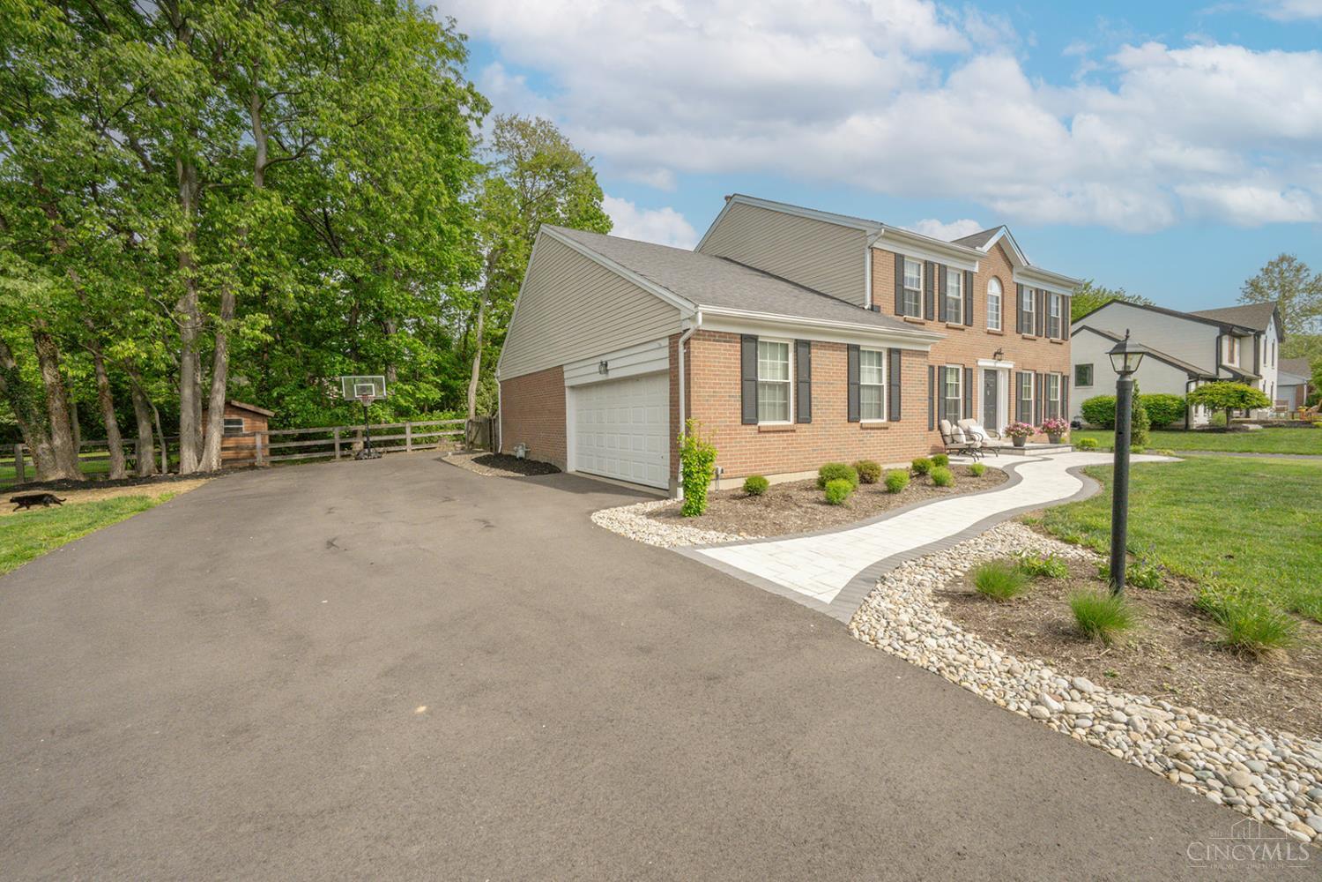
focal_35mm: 14
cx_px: 661
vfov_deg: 81.2
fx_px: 514
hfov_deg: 104.3
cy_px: 441
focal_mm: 14
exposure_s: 1/1600
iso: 3200
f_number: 18
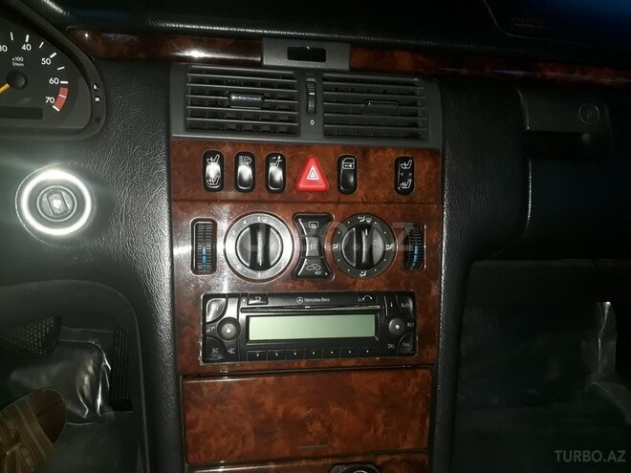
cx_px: 316
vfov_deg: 51.4
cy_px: 236
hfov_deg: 65.3
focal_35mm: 27
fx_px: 492
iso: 100
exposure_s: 1/33
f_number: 1.9
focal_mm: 3.6
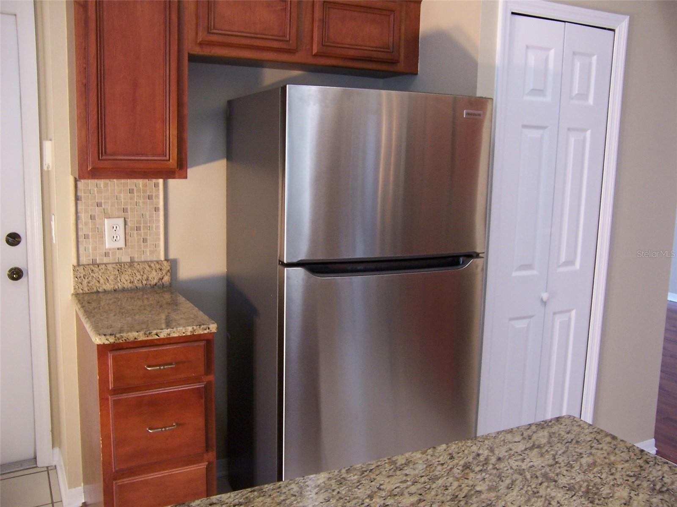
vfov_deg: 42.9
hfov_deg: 55.4
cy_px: 254
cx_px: 338
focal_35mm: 33
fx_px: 645
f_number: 3.4
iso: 140
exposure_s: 1/8
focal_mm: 5.5
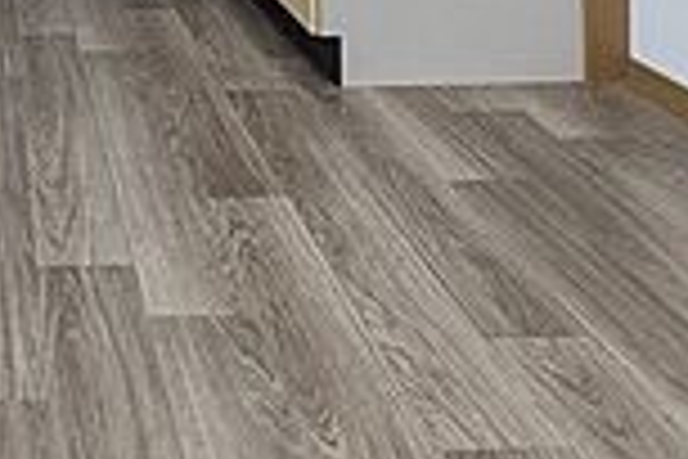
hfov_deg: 30.8
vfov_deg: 18.5
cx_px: 22
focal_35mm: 61
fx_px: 1166
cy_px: -315
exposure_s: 1/60
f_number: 2.2
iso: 220
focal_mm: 1.83
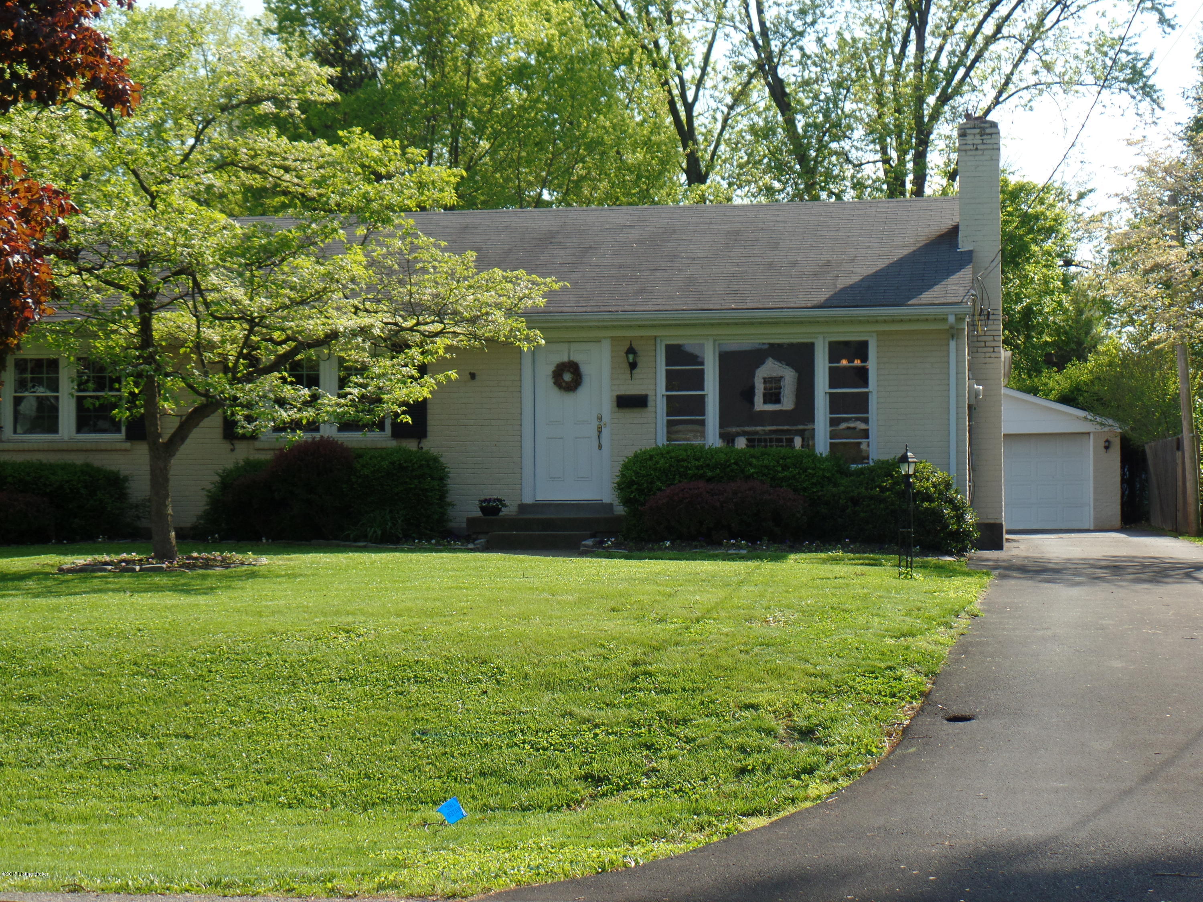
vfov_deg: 22.9
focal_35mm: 64
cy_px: 451
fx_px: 2224
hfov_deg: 30.3
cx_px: 602
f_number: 3.6
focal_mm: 11.4
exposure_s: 1/350
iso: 80
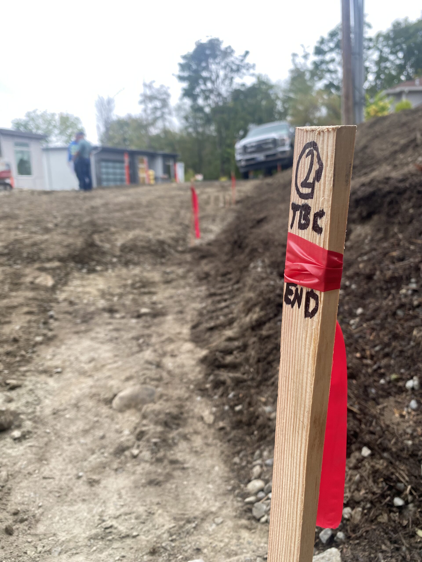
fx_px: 423
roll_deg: +1.8
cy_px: 281
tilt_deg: -11.6
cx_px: 211
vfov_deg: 67.3
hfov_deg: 53.1
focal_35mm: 26
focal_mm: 4.25
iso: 125
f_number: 1.8
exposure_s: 1/121
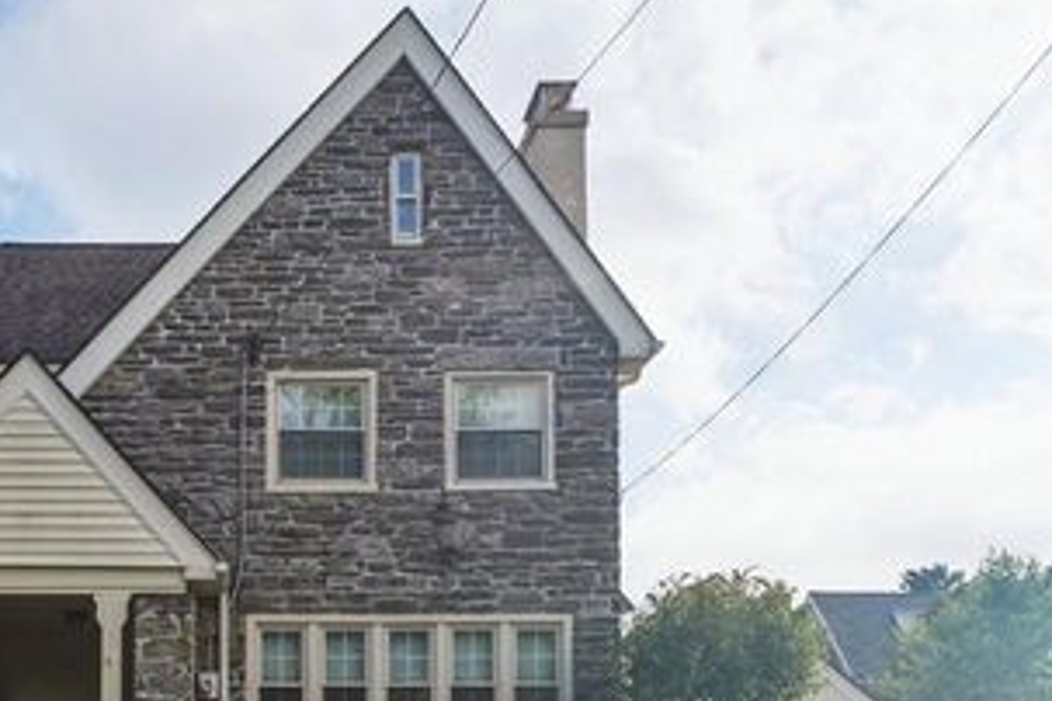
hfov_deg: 48.5
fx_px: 1110
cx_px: 250
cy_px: 470
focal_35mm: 38
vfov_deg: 34.7
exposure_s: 1/420
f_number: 8
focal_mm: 15.1
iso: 250
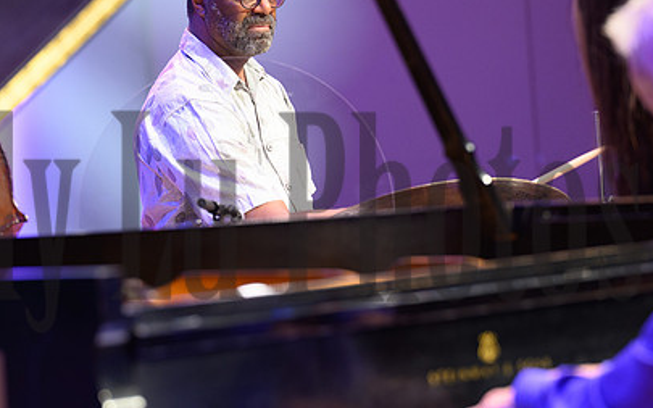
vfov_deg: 4.5
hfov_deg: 7.2
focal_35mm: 292
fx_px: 5196
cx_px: 221
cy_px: 217
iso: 1600
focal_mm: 200
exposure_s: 1/125
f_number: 4
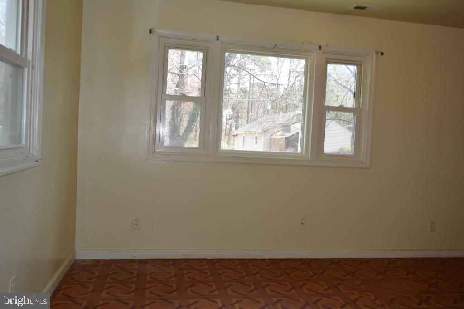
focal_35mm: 30
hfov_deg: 62.0
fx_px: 386
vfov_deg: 43.5
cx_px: 232
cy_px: 154
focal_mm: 20
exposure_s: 1/125
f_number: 4
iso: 250
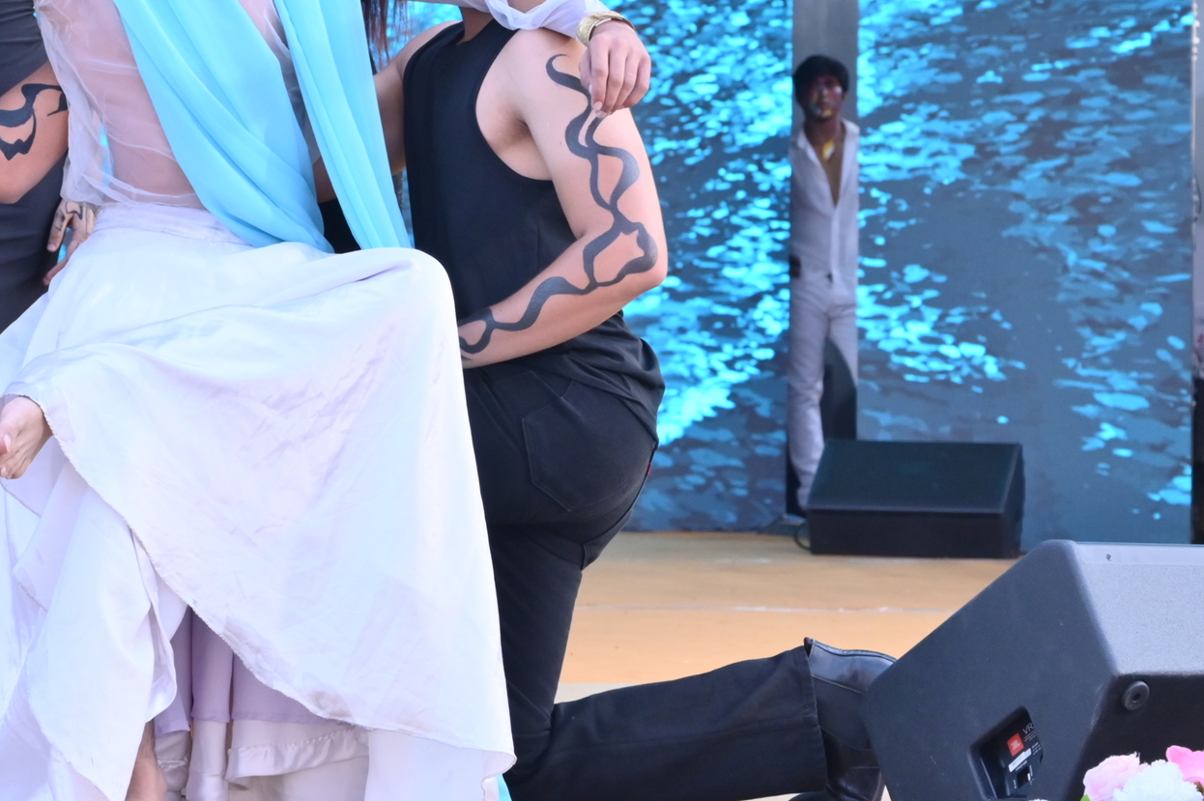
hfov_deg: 13.8
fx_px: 4946
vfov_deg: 9.2
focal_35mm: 148
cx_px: 183
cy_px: 122
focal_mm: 61
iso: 800
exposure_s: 1/200
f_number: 6.3
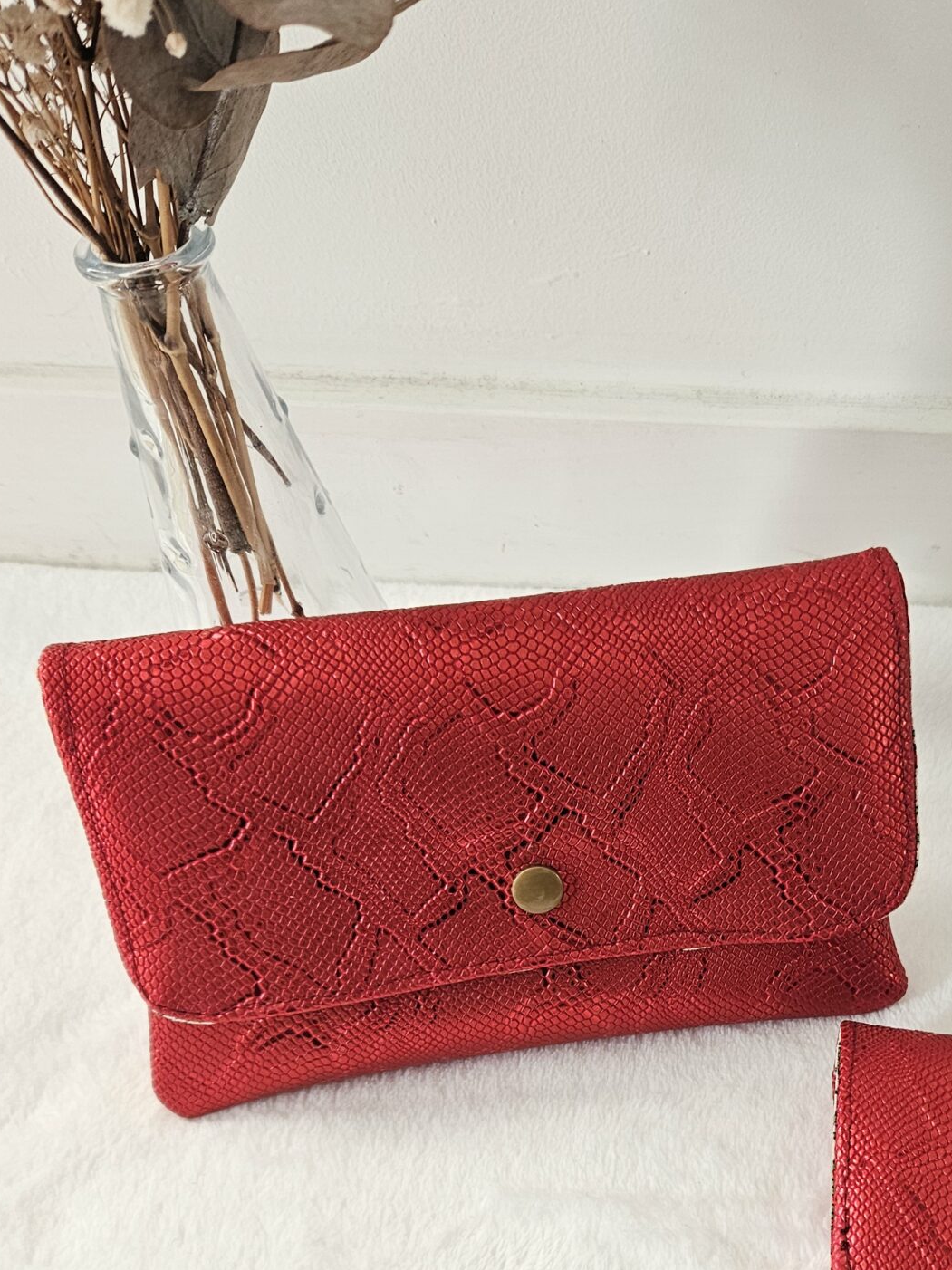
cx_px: 755
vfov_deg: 43.8
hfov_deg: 33.4
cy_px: 896
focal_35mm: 42
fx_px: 1541
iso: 125
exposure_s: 1/100
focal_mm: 5.4
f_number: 1.8
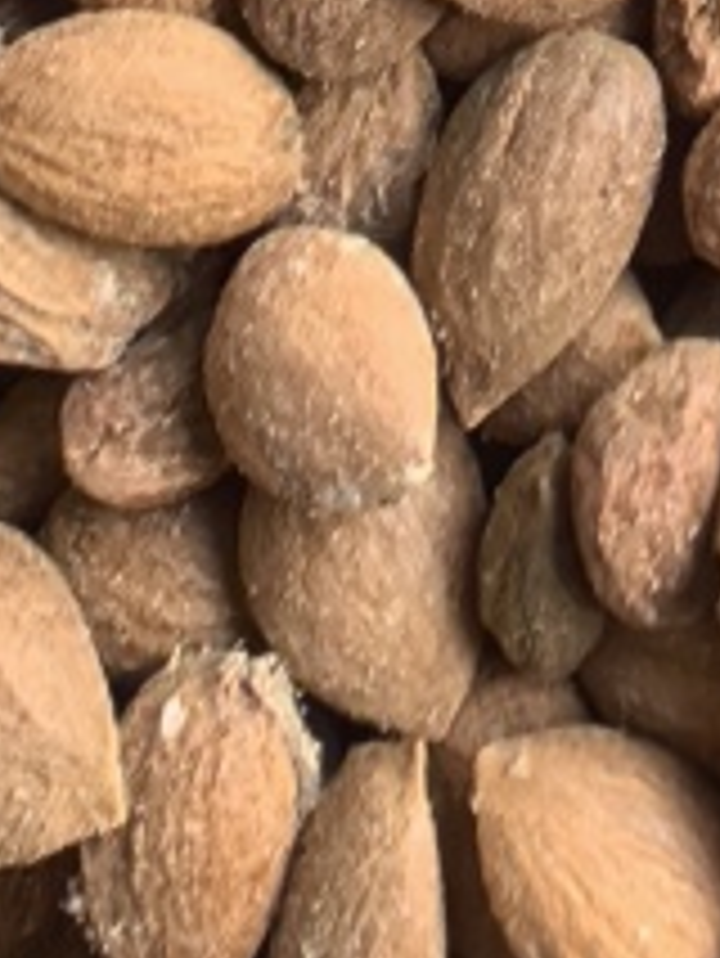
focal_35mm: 135
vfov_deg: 14.0
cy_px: -277
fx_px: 3740
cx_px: 1246
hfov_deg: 10.4
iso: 160
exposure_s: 1/50
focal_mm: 1.95
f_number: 2.2
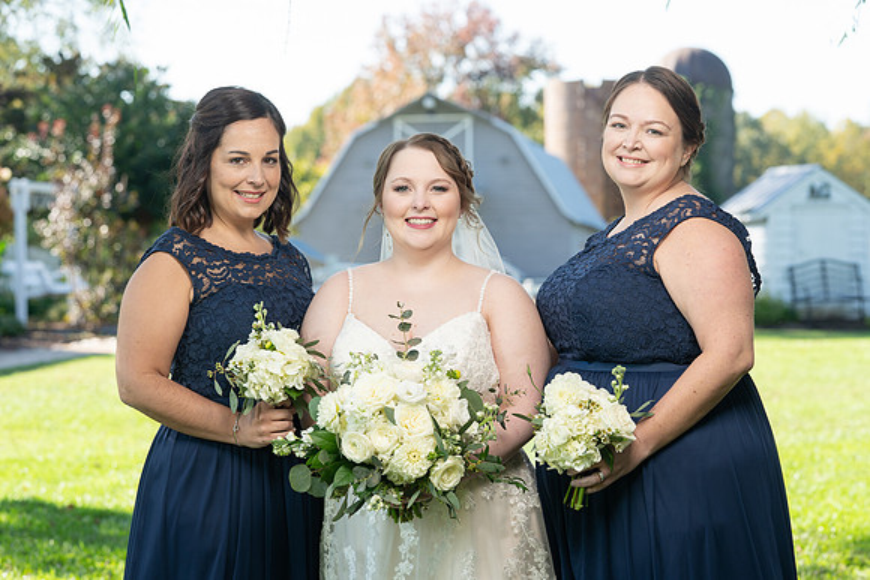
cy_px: 314
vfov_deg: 12.7
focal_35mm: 108
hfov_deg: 18.9
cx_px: 474
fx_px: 2616
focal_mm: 98
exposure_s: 1/200
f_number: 5.6
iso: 200
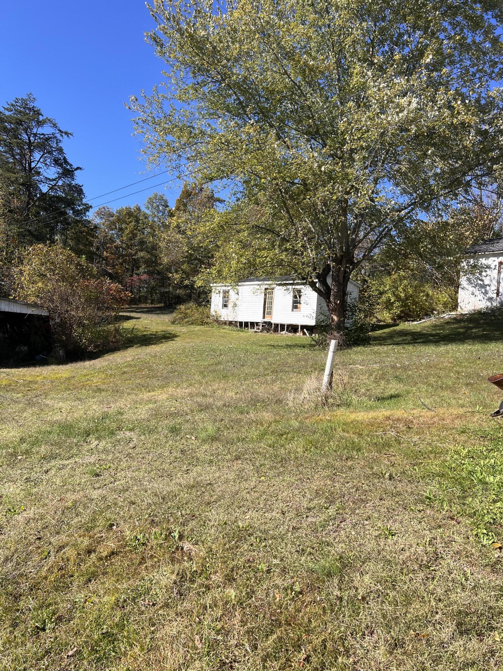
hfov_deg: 53.1
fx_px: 504
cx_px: 252
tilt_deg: -0.3
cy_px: 336
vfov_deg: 67.3
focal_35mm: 26
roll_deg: -5.4
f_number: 1.5
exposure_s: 1/2083
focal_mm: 5.7
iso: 50
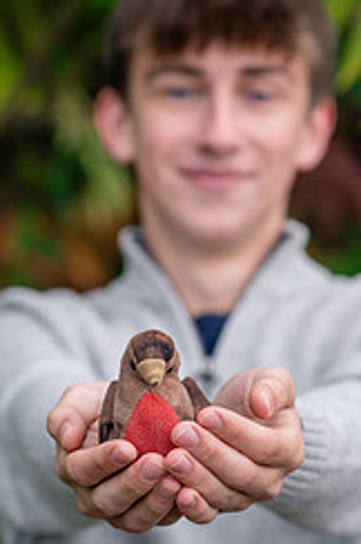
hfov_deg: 8.7
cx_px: 196
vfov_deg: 13.1
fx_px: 2368
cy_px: 310
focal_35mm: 157
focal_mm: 85
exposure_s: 1/250
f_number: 3.5
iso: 640
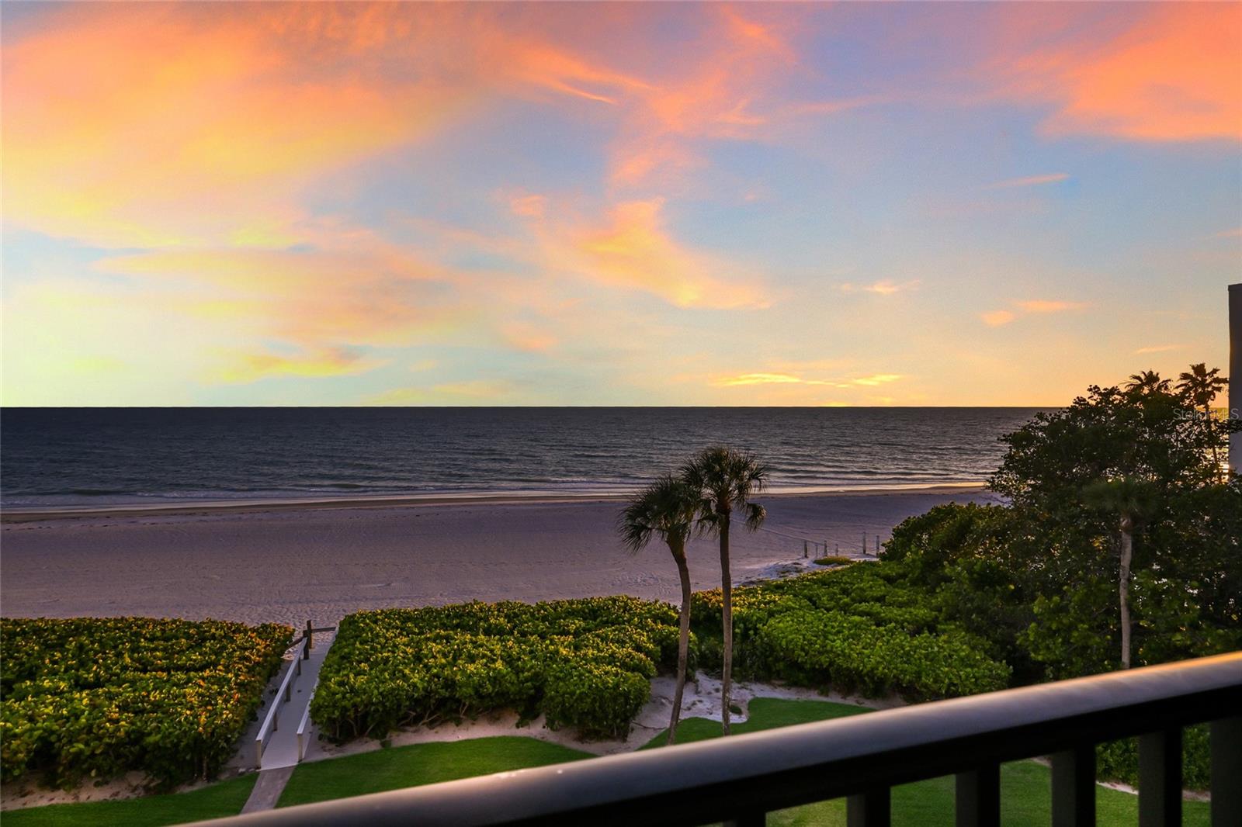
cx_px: 621
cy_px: 414
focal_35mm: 19
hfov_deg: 86.9
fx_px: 655
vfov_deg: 64.5
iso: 800
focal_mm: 19
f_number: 8
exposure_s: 1/500
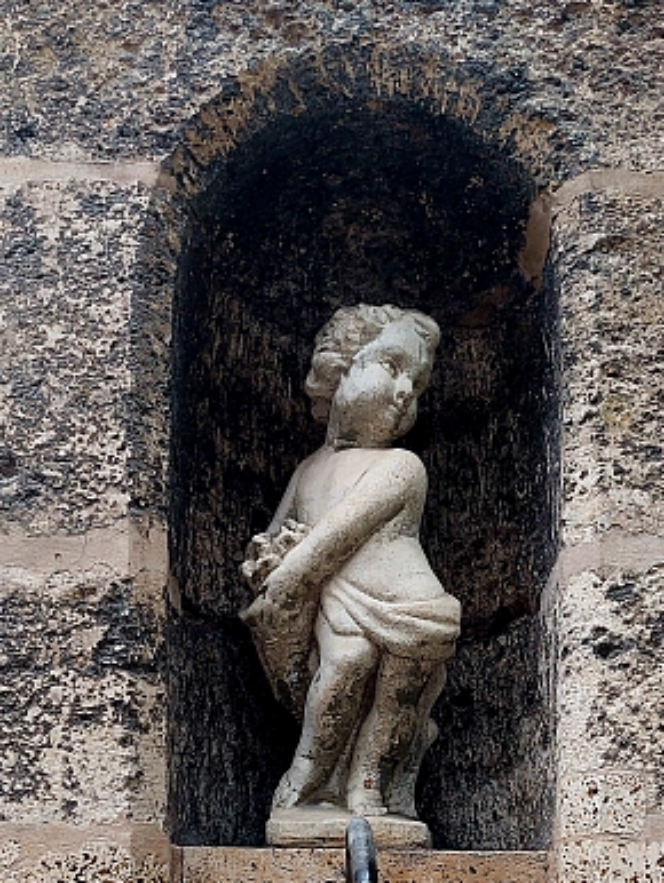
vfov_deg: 32.1
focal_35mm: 53
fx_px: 1354
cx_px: 327
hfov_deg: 27.6
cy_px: 960
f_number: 1.8
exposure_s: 1/100
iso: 40
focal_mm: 5.23
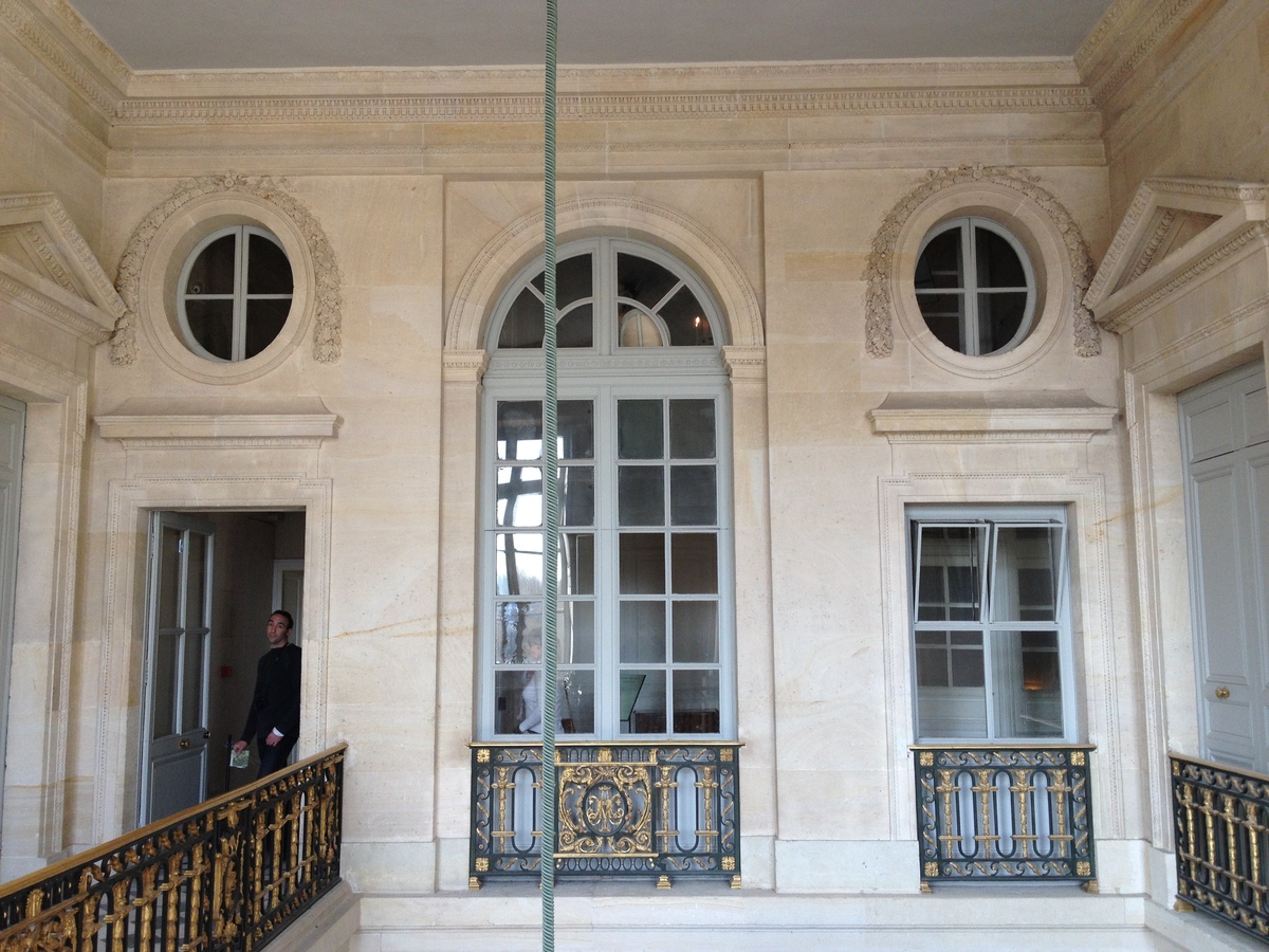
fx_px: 1283
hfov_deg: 52.6
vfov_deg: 40.7
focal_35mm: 35
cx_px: 634
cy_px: 476
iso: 64
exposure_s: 1/60
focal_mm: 4.28
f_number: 2.4
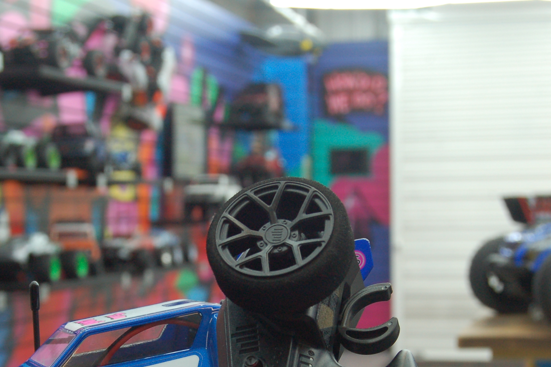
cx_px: 220
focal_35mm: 94
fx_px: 1438
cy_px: 286
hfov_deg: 21.7
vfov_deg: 14.5
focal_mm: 38
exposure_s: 1/40
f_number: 4.8
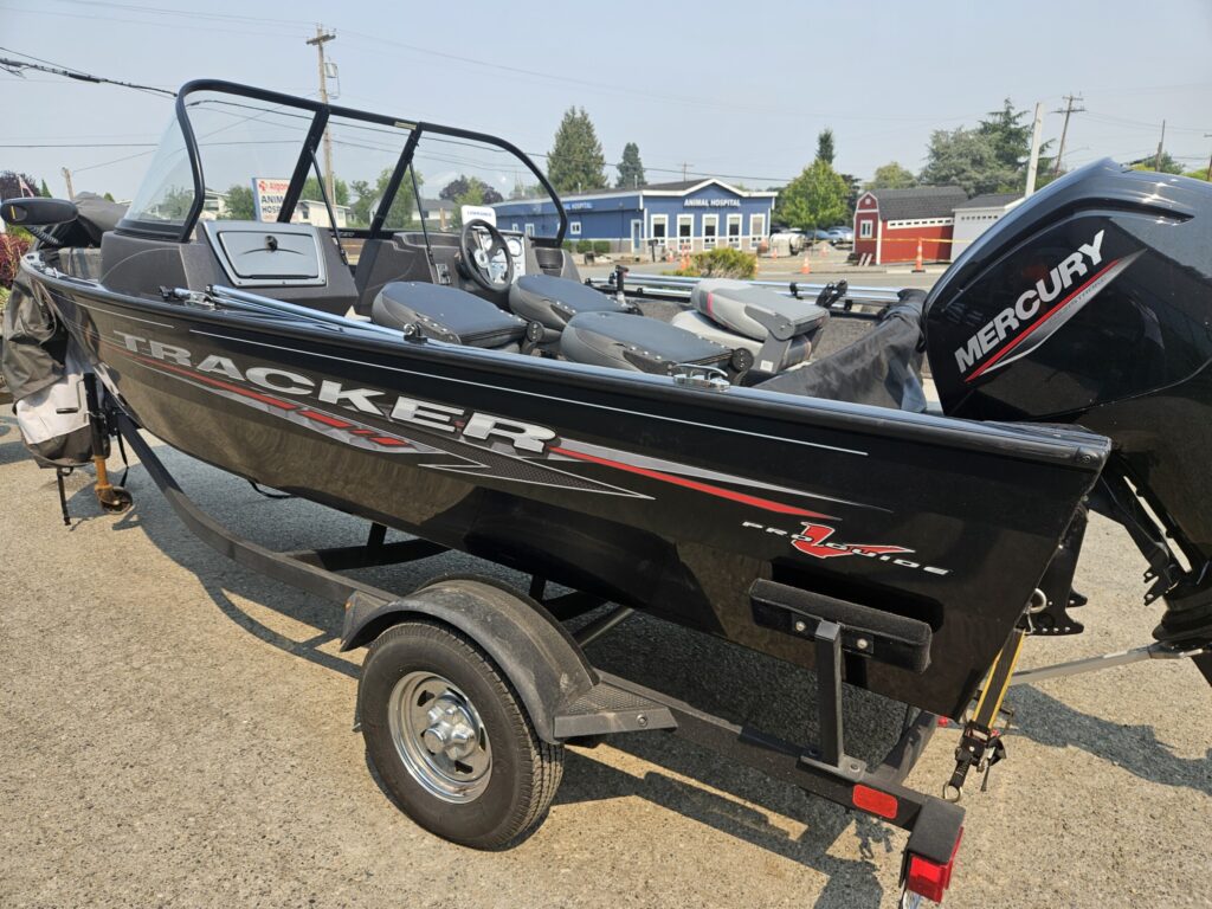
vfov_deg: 58.9
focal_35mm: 23
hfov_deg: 73.9
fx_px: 805
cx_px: 606
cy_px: 454
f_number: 1.8
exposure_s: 1/1070
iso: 25
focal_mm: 5.4
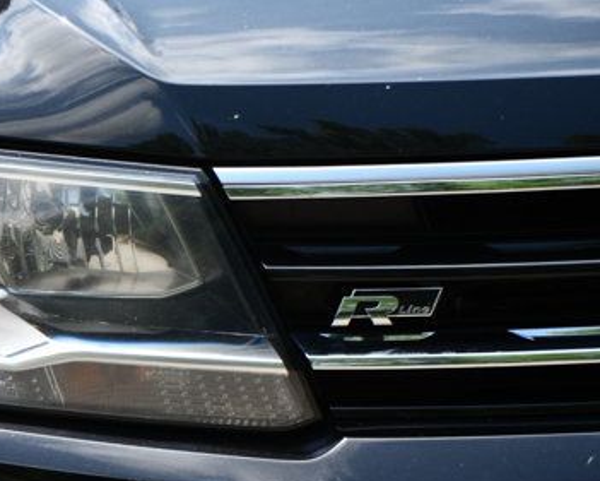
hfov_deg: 7.9
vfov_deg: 6.4
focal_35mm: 243
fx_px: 4316
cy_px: 282
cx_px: 55
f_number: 8
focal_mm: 95
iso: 100
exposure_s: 1/250
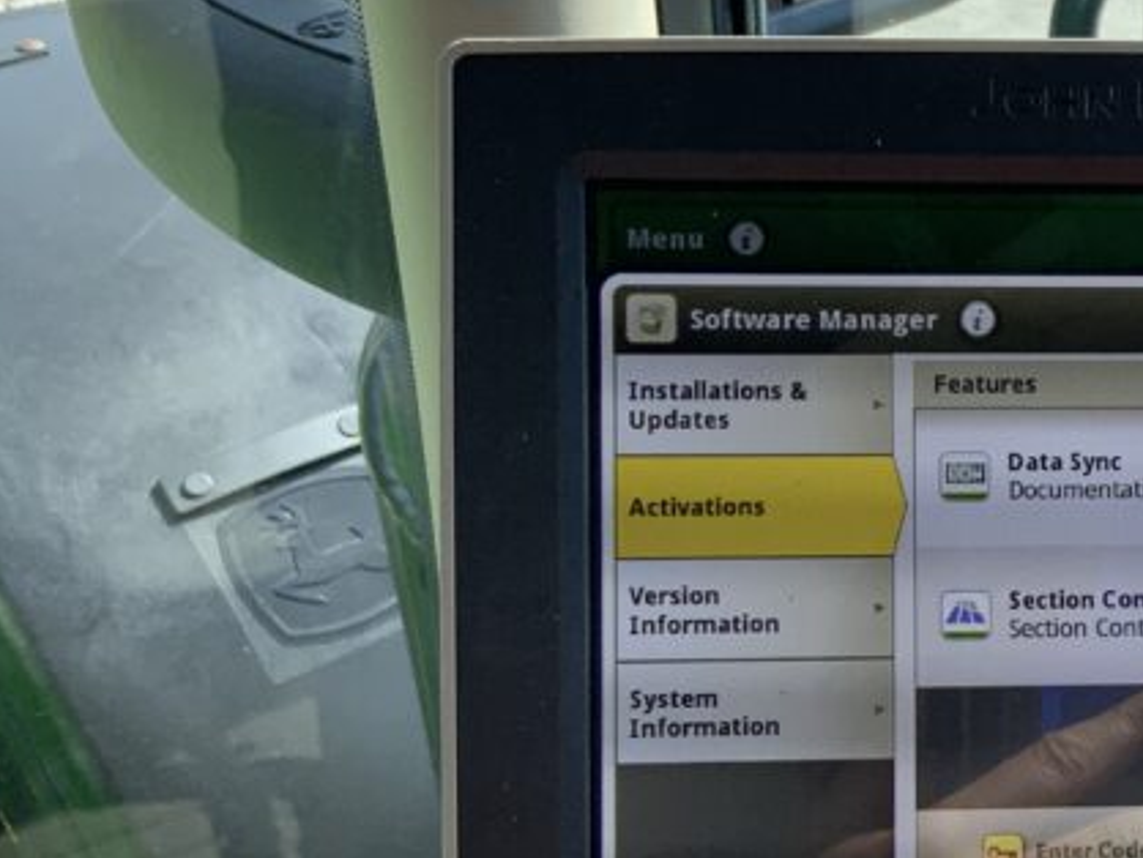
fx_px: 2346
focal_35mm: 71
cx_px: 1261
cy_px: 519
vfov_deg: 20.7
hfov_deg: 25.4
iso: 16
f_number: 1.8
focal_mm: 3
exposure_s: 1/635
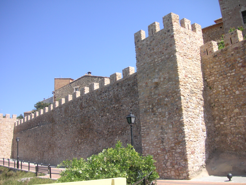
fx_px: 263
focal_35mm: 37
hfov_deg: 50.1
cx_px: 123
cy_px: 92
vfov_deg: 38.7
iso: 50
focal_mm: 6.1
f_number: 2.8
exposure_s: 1/750
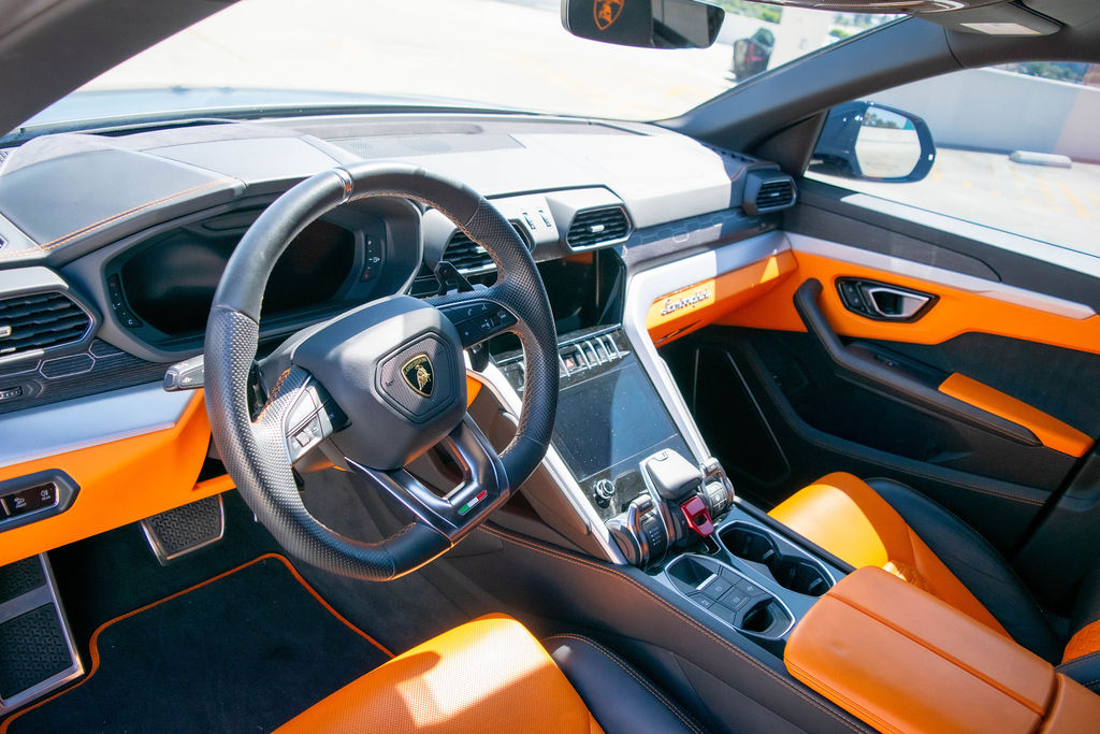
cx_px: 550
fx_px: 825
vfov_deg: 47.9
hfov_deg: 67.4
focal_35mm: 27
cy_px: 367
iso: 400
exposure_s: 1/1000
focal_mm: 18
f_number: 4
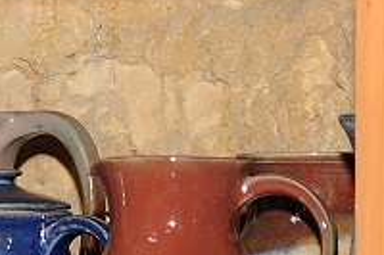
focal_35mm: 435
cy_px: 660
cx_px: 732
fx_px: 4636
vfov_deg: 3.1
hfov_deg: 4.7
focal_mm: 58
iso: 640
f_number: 5.6
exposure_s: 1/60
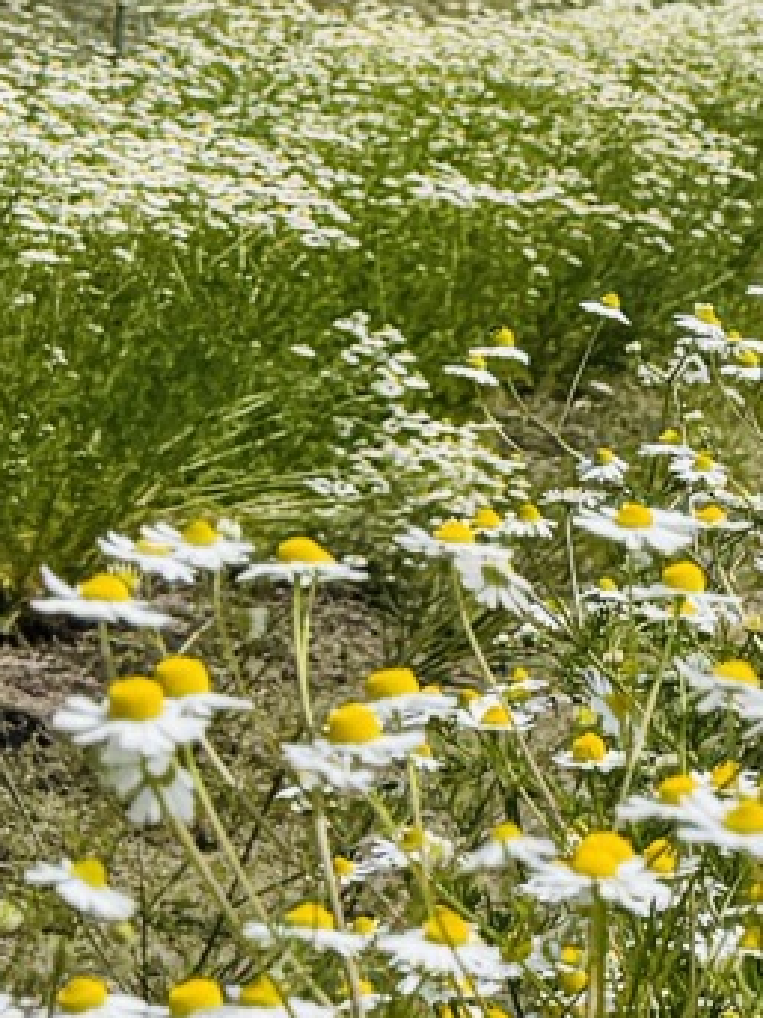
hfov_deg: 8.2
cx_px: 1802
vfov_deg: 11.6
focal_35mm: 168
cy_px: -86
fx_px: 4940
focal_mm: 6.76
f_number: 1.78
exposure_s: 1/5814
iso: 80
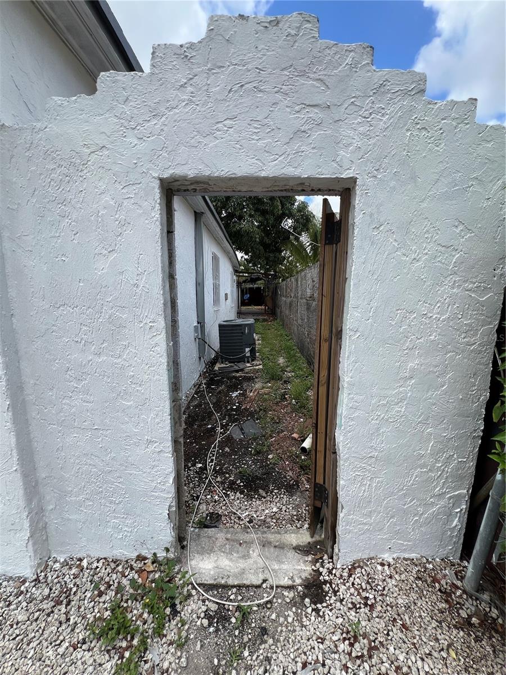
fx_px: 253
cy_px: 338
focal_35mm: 13
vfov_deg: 106.2
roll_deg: +0.6
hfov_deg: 89.9
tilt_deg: -8.9
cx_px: 253
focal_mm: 1.57
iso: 32
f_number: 1.8
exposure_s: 1/615
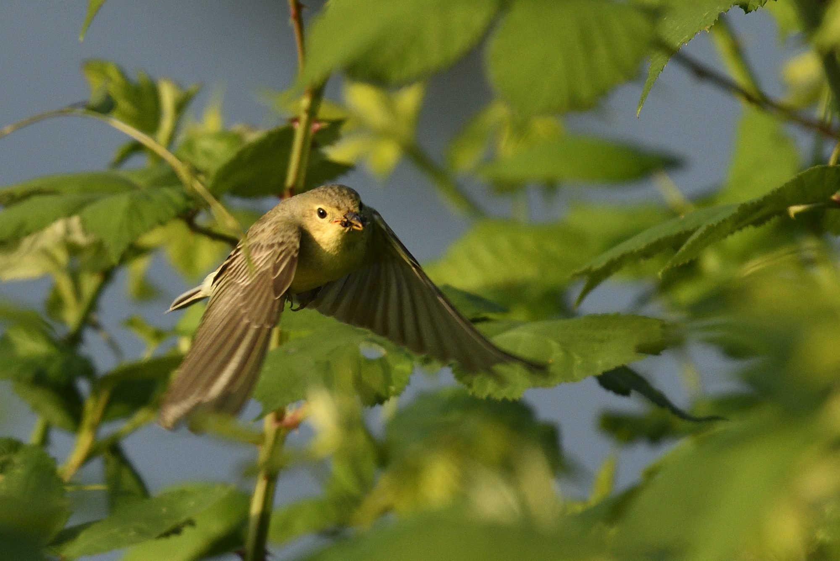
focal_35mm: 900
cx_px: 420
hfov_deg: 2.3
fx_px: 21002
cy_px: 280
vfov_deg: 1.5
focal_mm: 600
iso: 800
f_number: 7.1
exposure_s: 1/1600
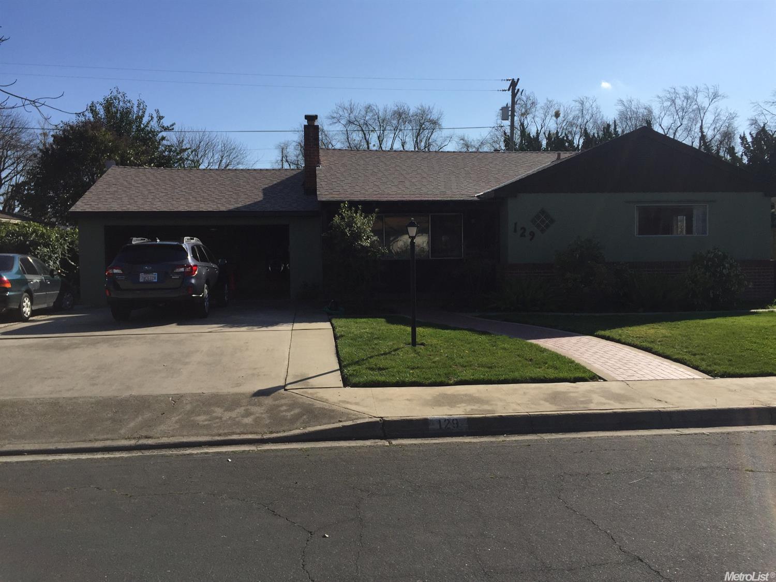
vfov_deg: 48.2
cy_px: 291
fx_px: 650
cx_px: 388
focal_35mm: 29
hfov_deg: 61.7
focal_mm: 4.15
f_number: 2.2
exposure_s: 1/3300
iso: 32
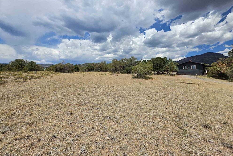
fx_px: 91
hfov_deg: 104.2
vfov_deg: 81.2
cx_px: 120
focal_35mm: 14
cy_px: 76
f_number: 1.9
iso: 32
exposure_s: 1/2693
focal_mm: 2.2
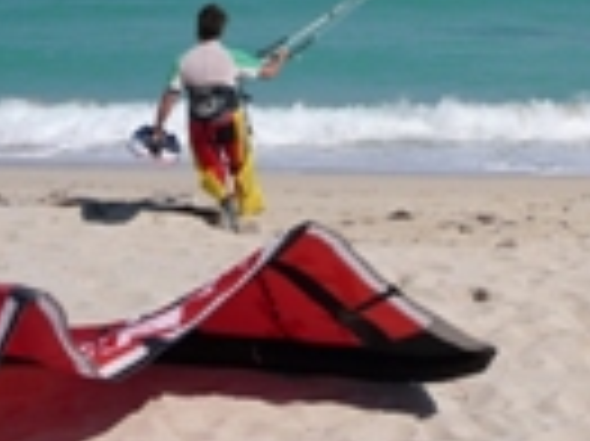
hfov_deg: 24.5
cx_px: 653
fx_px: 1260
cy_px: -106
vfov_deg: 18.7
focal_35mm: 74
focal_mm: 4.7
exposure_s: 1/500
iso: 100
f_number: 8
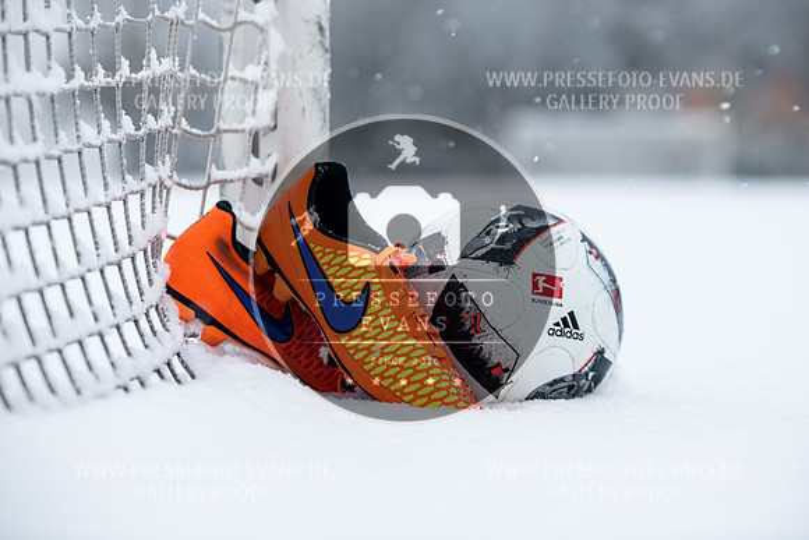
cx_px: 440
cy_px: 246
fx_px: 2743
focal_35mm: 122
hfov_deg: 16.8
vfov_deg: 11.2
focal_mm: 112
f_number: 4
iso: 160
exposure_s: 1/500
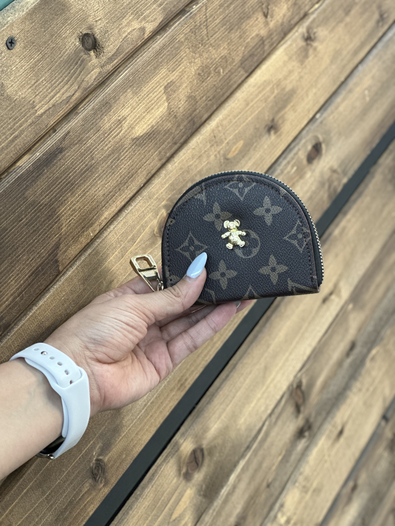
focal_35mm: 77
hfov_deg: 19.1
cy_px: 263
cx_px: 198
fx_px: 1172
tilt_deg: -32.4
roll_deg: +17.3
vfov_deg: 25.3
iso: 250
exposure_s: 1/33
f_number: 2.8
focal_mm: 9
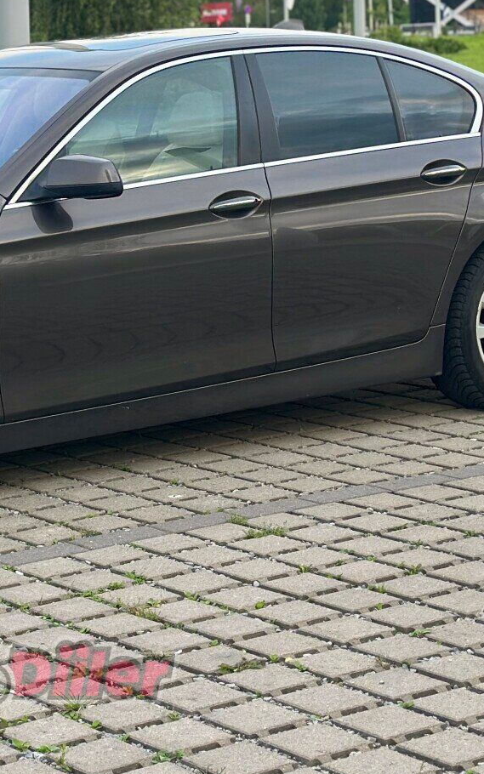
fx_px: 2300
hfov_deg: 11.9
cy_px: 175
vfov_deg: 19.0
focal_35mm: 109
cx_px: 12
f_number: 1.78
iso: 80
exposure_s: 1/442
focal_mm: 6.86
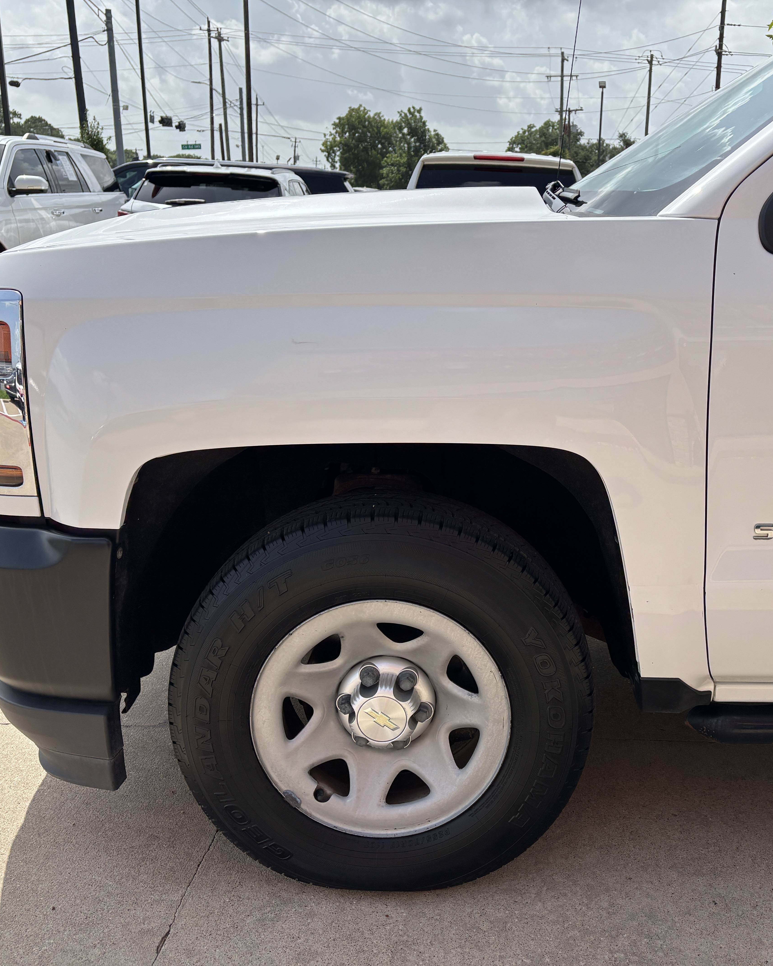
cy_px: 484
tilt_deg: -16.2
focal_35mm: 34
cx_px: 526
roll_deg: -1.4
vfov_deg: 52.8
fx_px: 972
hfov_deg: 42.7
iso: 50
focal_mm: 5.96
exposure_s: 1/3021
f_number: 1.6
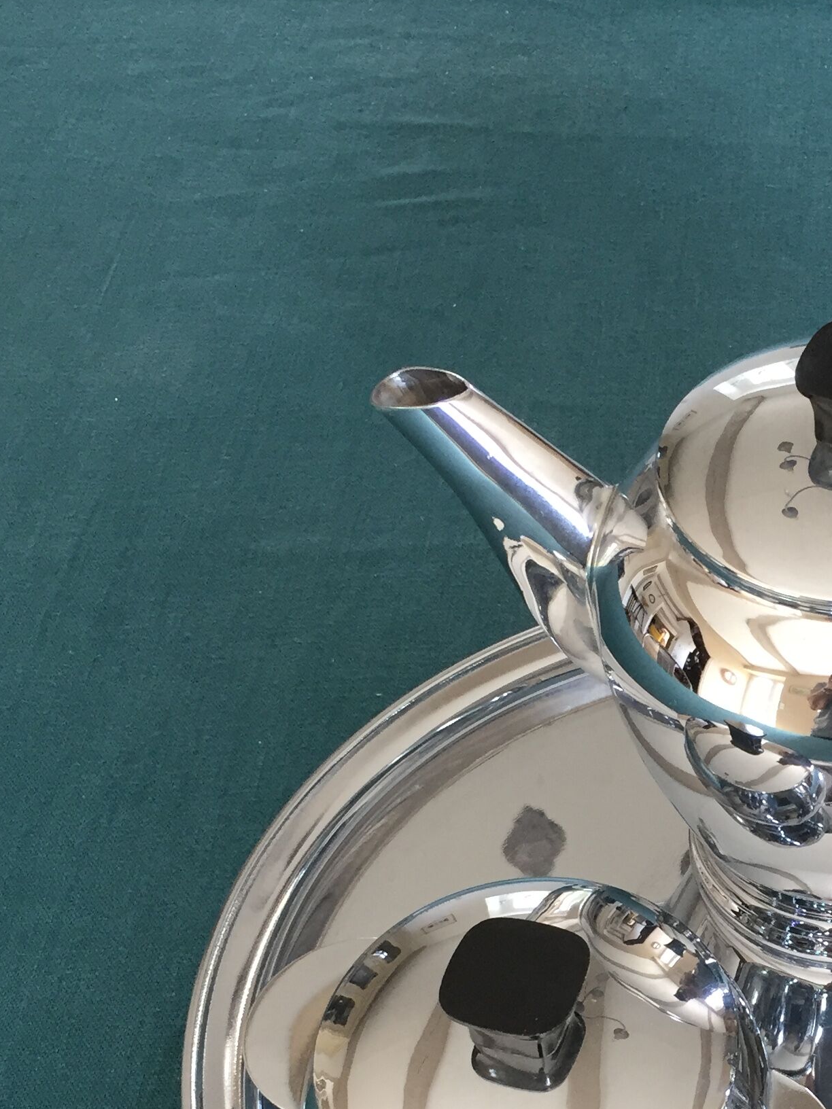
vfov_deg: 32.3
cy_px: 883
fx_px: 1859
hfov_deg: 24.3
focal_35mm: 58
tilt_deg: -51.6
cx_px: 795
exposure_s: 1/33
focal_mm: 4.15
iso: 50
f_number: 2.2
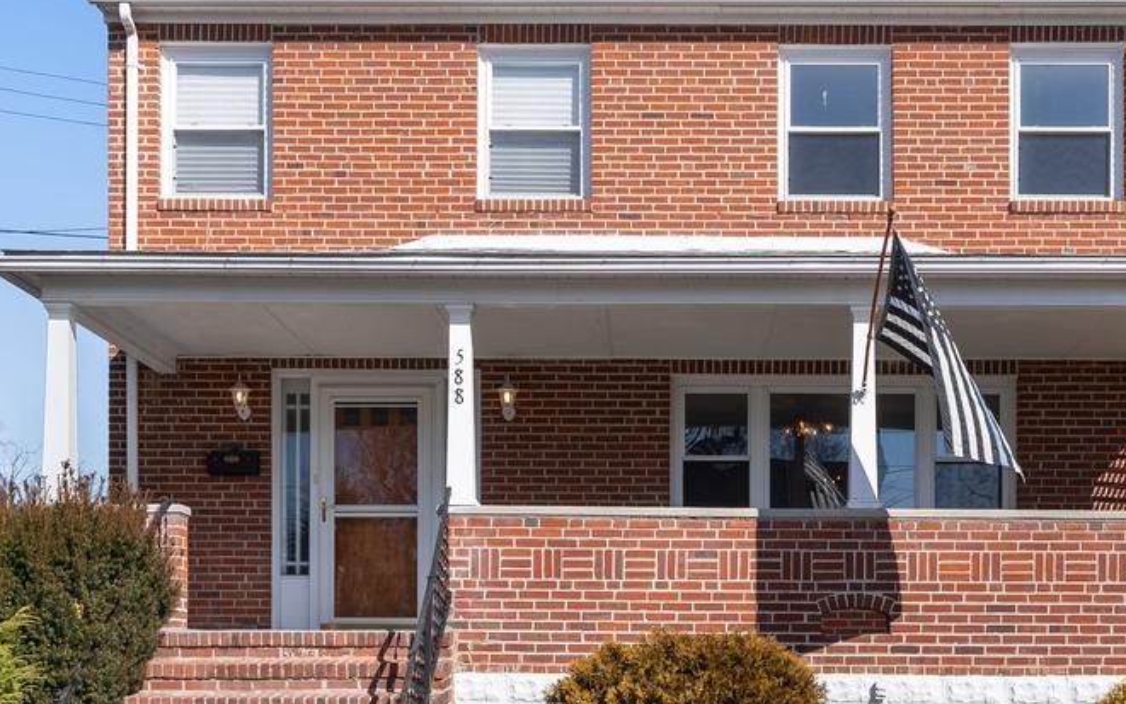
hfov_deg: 41.0
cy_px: 271
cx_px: 641
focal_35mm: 49
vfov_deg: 26.3
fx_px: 1504
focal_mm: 31
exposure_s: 1/250
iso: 100
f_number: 9
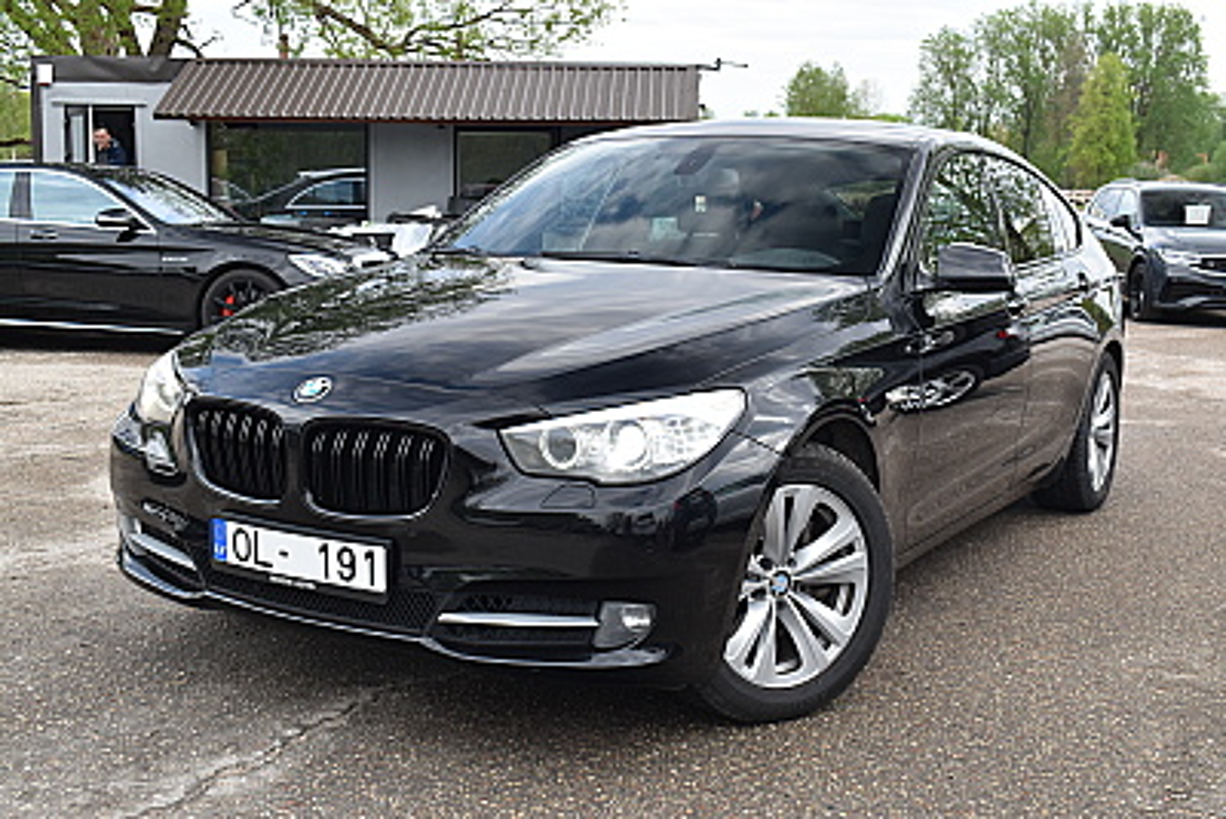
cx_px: 613
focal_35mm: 44
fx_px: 1482
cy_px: 410
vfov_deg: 30.9
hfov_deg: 44.9
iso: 400
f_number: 7.1
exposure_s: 1/125
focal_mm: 29
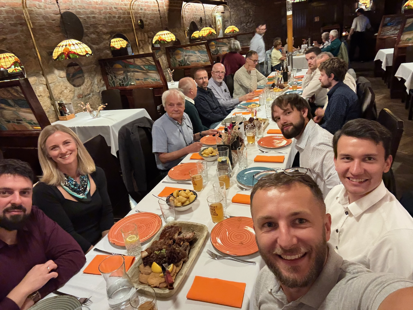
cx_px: 206
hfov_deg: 73.9
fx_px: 274
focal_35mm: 23
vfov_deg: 58.9
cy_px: 155
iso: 640
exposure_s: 1/23
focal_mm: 2.69
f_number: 1.9
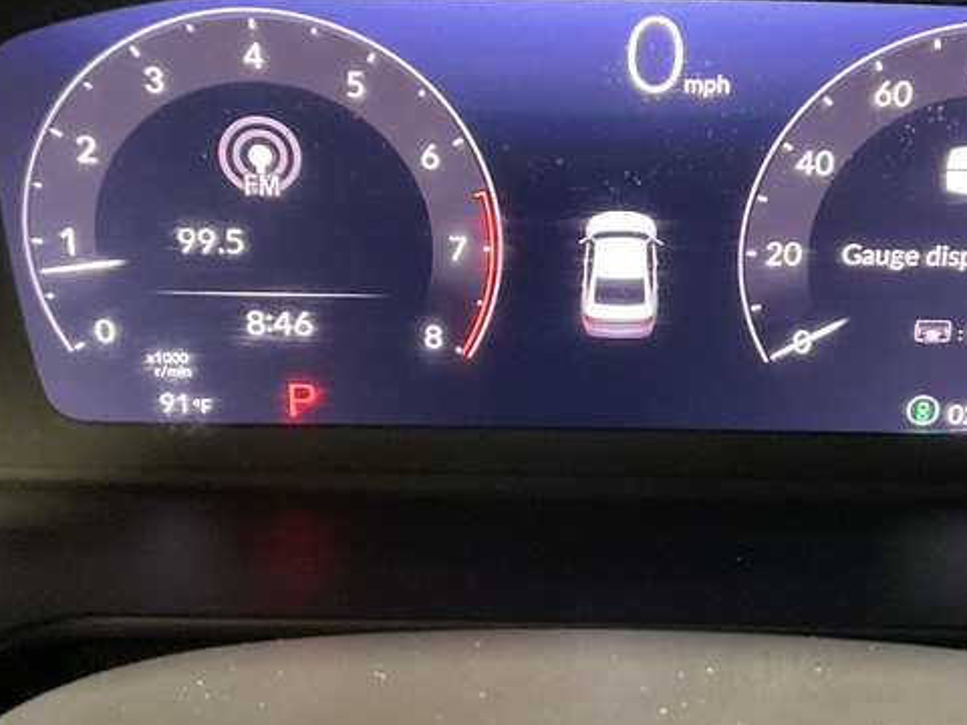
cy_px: 332
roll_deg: -1.7
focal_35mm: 58
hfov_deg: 33.1
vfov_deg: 25.2
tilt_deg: -27.8
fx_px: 1620
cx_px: 592
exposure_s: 1/30
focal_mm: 3
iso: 500
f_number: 1.8
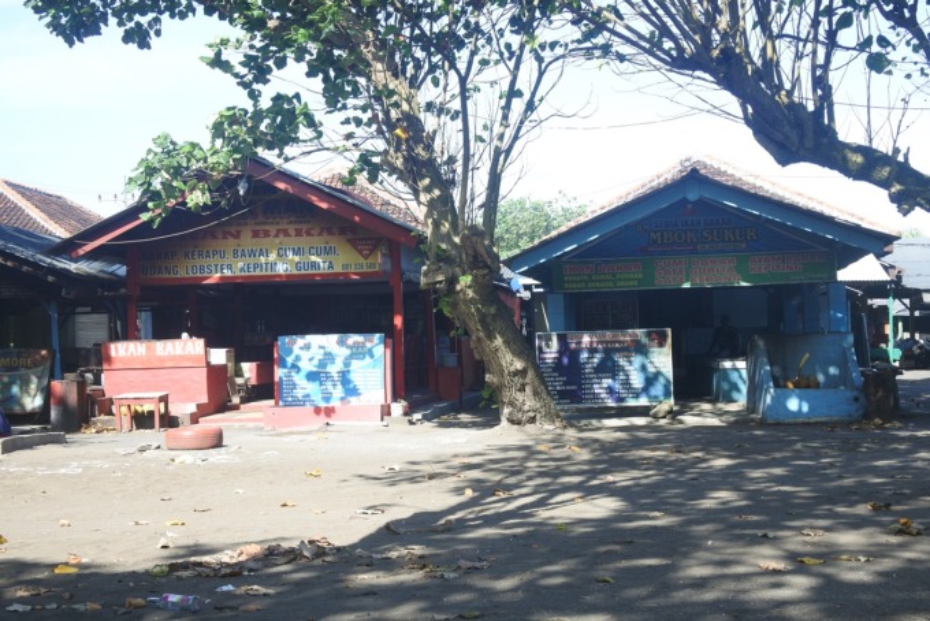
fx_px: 1421
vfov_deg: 24.6
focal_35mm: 55
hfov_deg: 36.2
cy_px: 310
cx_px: 465
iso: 160
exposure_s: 1/250
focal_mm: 20.6
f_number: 4.8
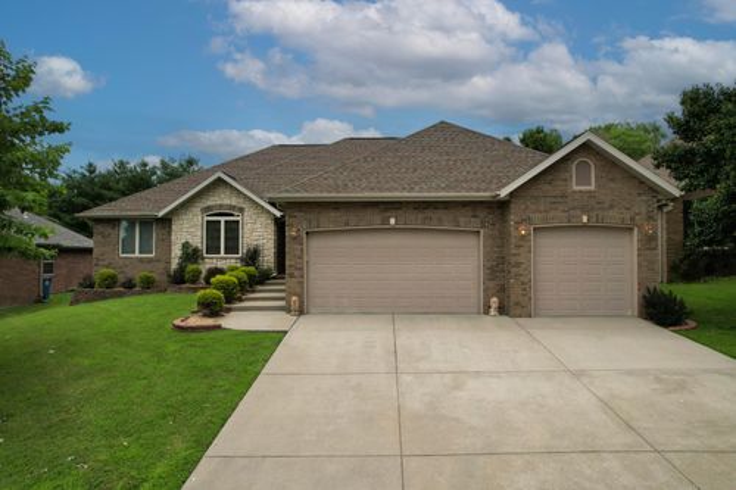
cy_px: 245
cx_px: 368
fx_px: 450
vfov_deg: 57.2
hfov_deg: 78.6
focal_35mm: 22
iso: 140
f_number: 2.8
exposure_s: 1/2500
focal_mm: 8.38
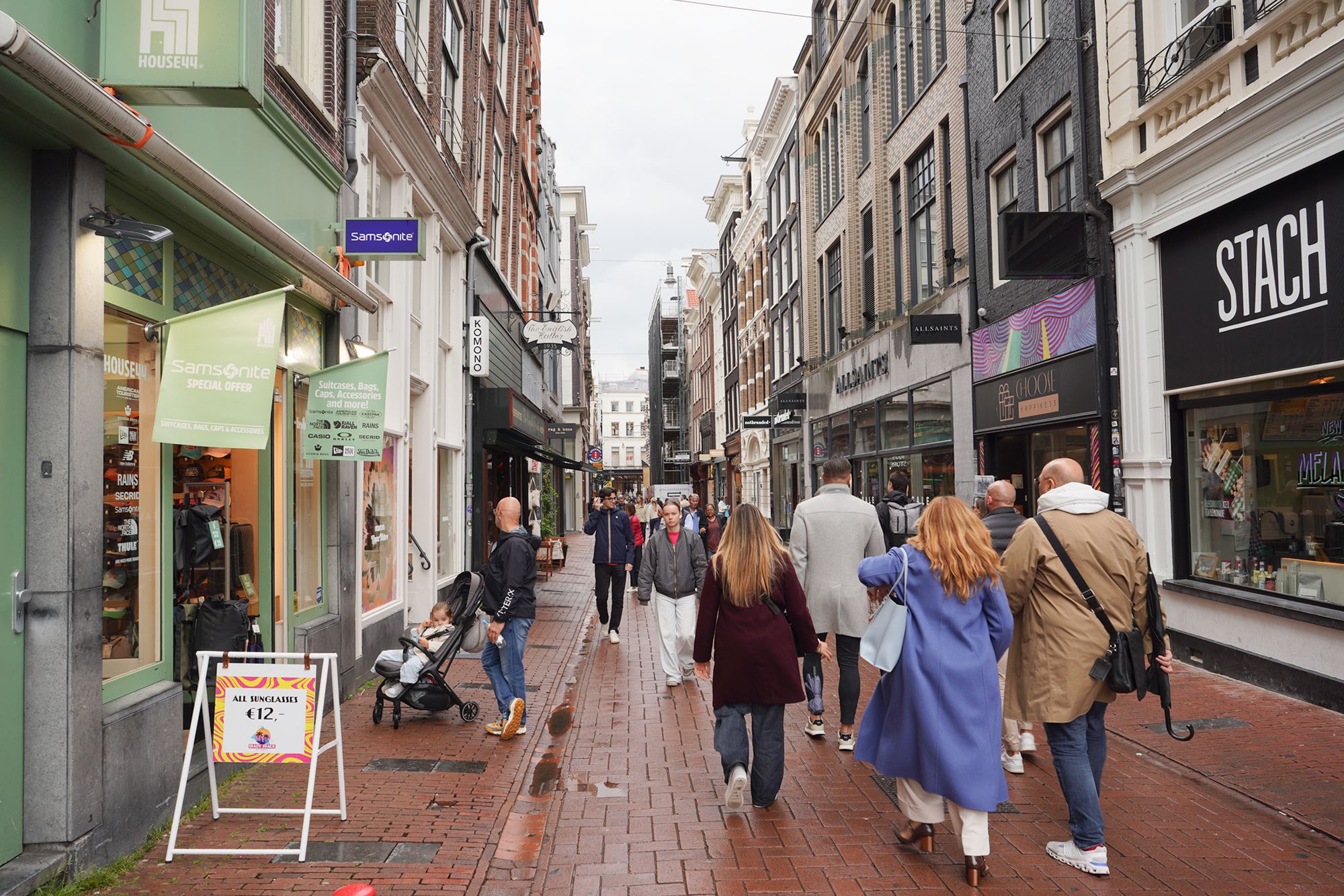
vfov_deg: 53.1
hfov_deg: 73.7
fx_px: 896
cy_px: 448
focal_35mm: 24
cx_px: 672
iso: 100
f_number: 8
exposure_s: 1/100
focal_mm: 24
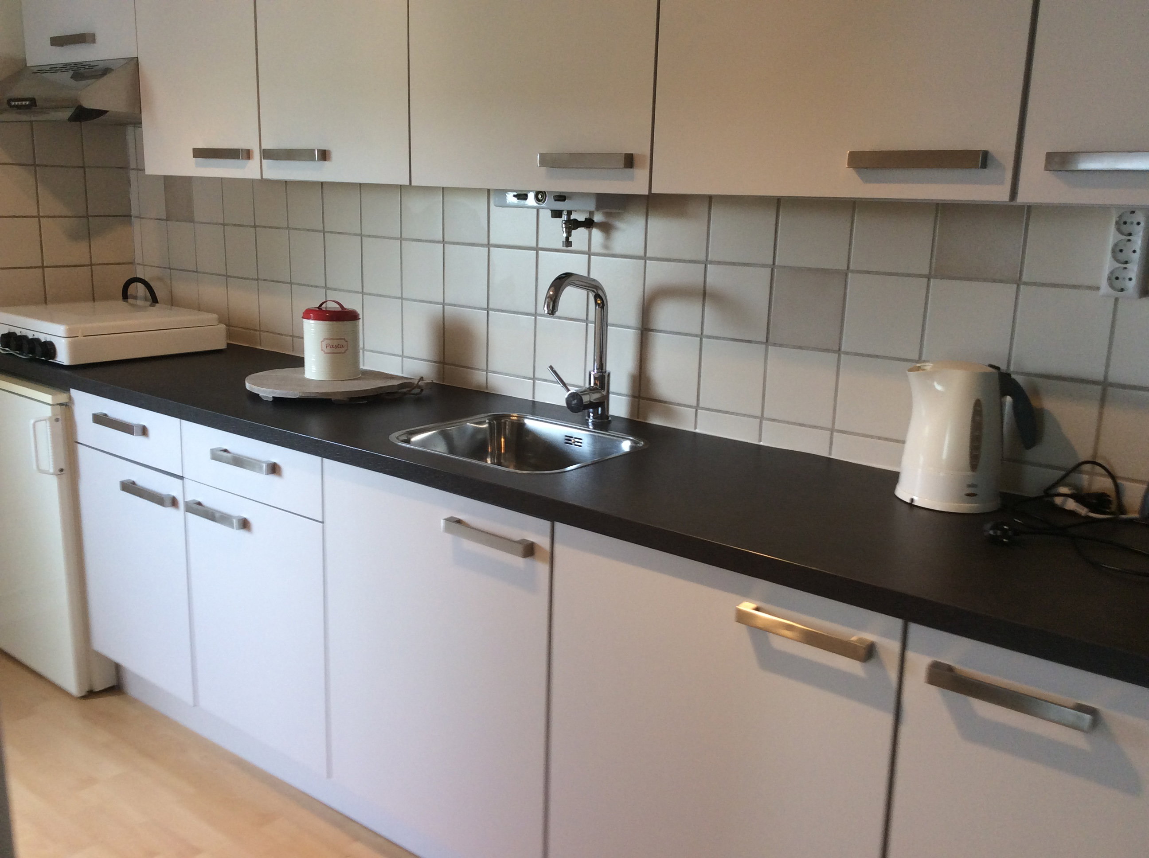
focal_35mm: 32
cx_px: 574
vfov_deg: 44.1
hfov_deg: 56.9
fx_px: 1061
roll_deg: +0.0
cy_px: 429
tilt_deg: -13.0
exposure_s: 1/50
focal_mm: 3.3
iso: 40
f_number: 2.4
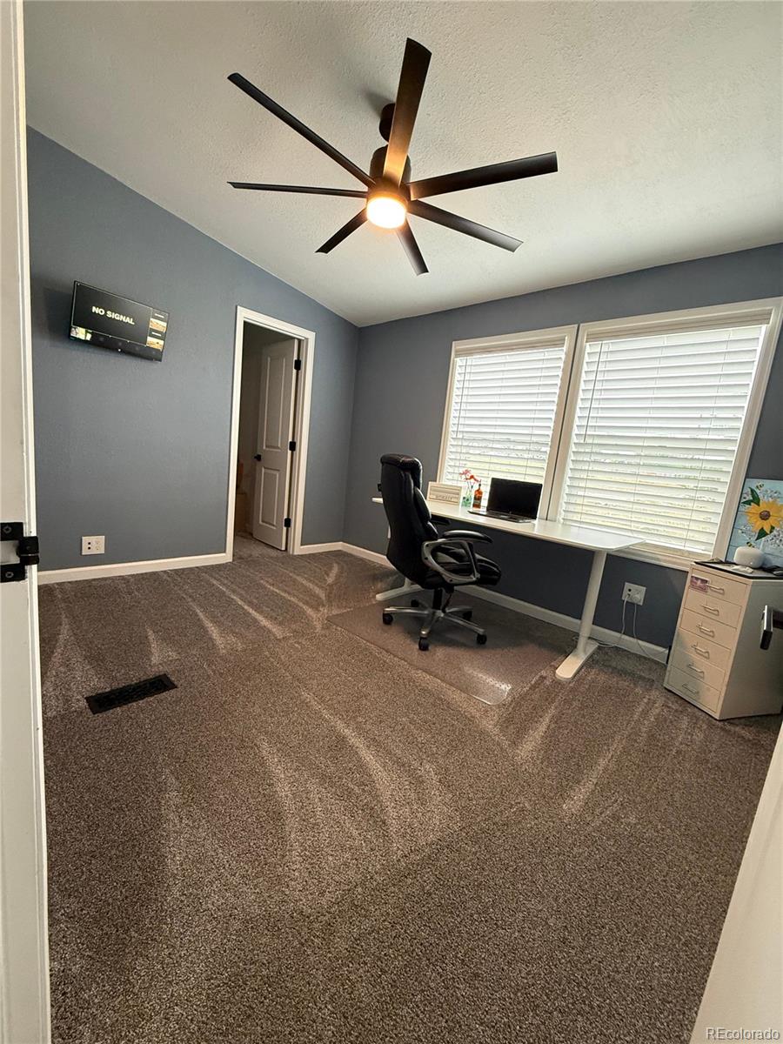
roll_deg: -6.5
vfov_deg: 102.1
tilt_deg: -9.2
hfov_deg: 85.7
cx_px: 392
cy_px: 522
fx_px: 422
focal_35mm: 14
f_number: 2.2
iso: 500
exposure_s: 1/60
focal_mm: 2.22
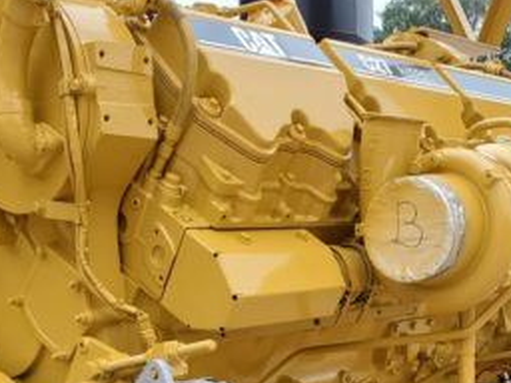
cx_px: 297
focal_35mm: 61
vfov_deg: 23.1
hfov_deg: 31.6
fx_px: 900
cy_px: 377
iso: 50
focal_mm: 4.3
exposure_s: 1/481
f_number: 2.4
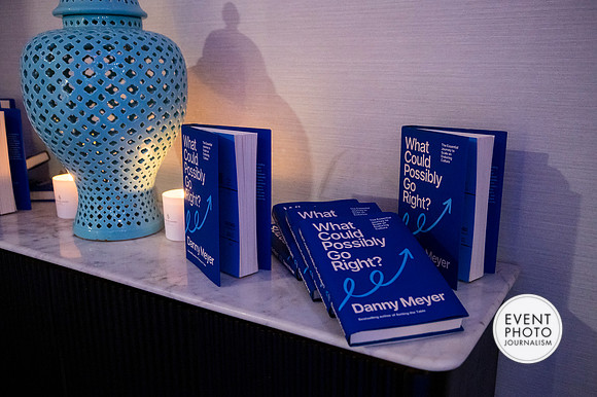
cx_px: 298
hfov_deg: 58.7
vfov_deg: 41.1
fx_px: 530
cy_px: 198
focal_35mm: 32
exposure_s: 1/200
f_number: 4
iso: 4000
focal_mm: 32
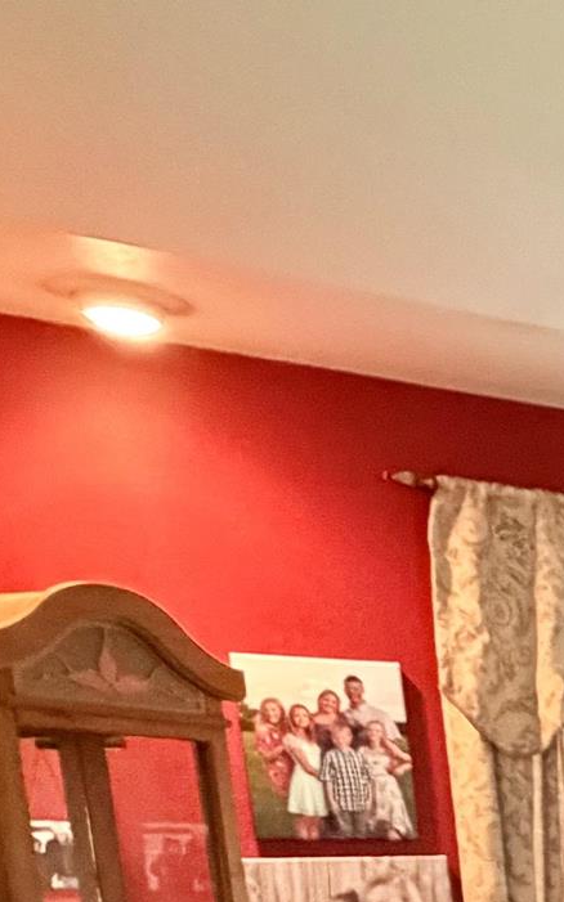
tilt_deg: -10.8
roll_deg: +0.3
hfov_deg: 13.3
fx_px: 1599
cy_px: 1143
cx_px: 1436
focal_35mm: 65
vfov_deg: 27.0
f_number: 2.2
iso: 1000
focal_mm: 2.22
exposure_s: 1/60
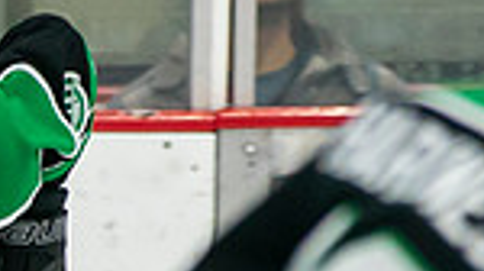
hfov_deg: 1.4
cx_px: -390
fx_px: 19679
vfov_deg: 0.8
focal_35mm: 1535
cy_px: 489
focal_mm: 180
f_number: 2.8
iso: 1000
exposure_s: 1/640
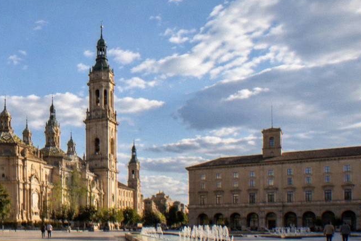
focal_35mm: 54
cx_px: 103
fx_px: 541
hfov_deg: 36.2
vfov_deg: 25.0
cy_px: 156
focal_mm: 35
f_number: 9
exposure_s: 1/400
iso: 500
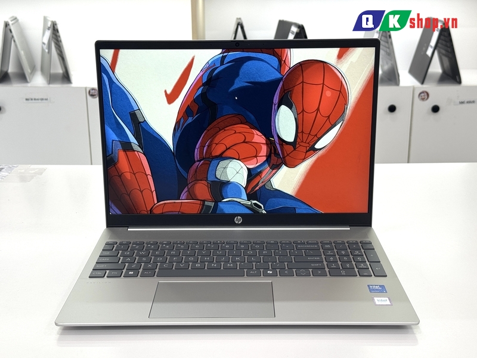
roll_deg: +1.3
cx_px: 238
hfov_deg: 39.7
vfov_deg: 30.3
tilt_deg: -17.4
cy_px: 179
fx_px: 661
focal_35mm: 48
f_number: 1.78
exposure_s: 1/100
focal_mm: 6.76
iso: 50
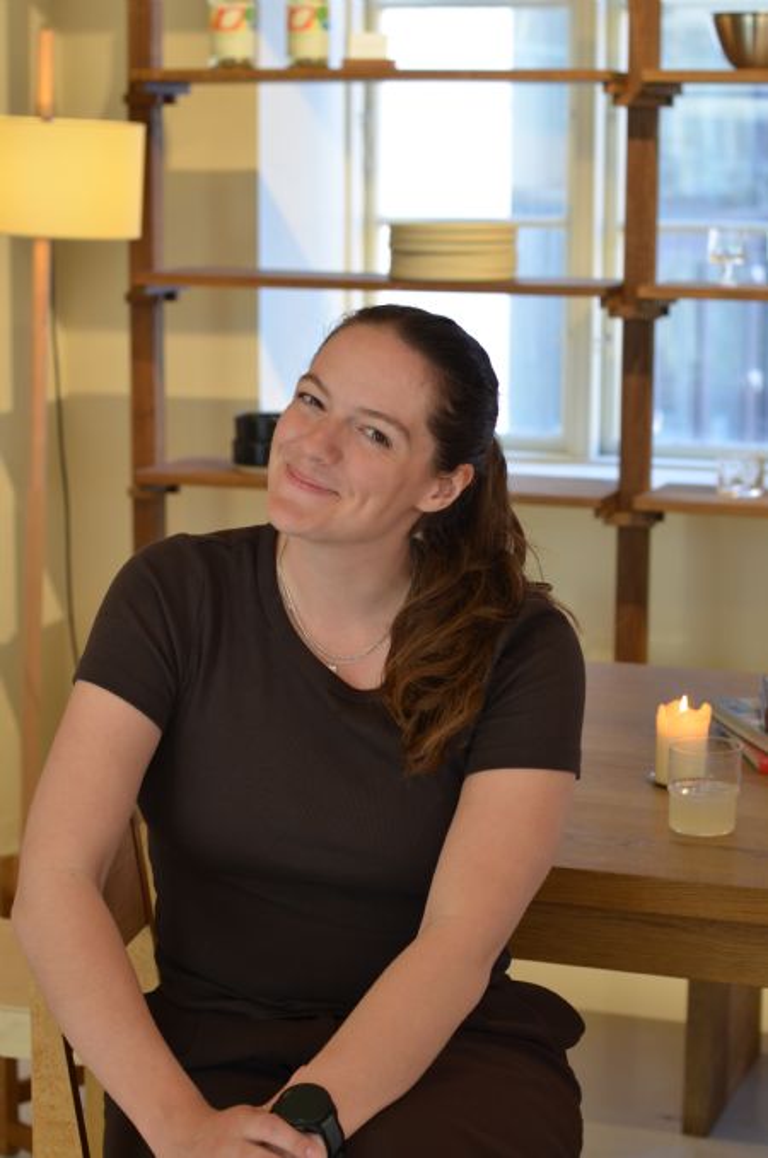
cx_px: 384
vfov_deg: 27.0
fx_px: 2410
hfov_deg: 18.1
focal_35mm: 75
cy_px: 579
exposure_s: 1/60
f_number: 4
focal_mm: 50
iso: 400
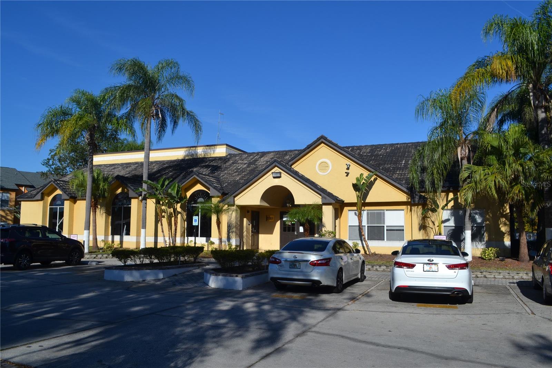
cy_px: 184
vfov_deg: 47.9
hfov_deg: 67.4
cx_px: 276
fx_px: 414
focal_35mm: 27
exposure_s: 1/320
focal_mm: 18
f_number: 9
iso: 100
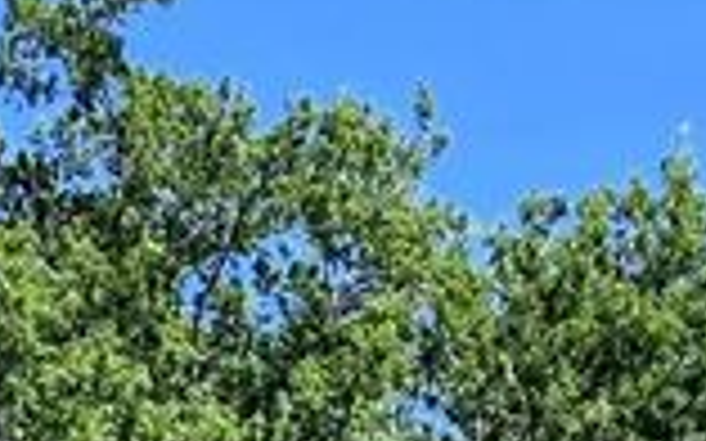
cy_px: 1300
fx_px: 1731
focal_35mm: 90
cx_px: 436
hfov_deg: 23.0
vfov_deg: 10.5
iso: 80
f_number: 2.2
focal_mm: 2.2
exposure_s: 1/2000
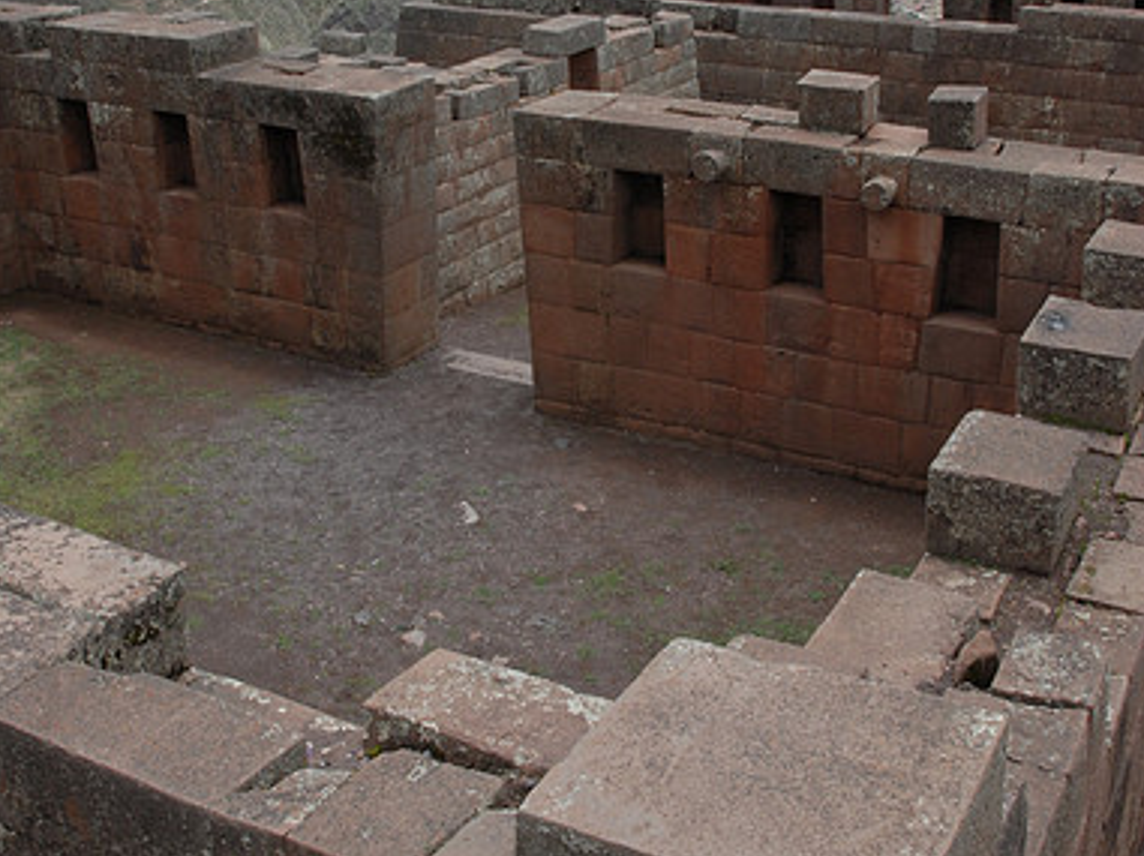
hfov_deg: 43.0
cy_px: 342
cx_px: 574
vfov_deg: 32.7
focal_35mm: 44
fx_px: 1453
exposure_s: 1/100
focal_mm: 20
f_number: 20
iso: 400
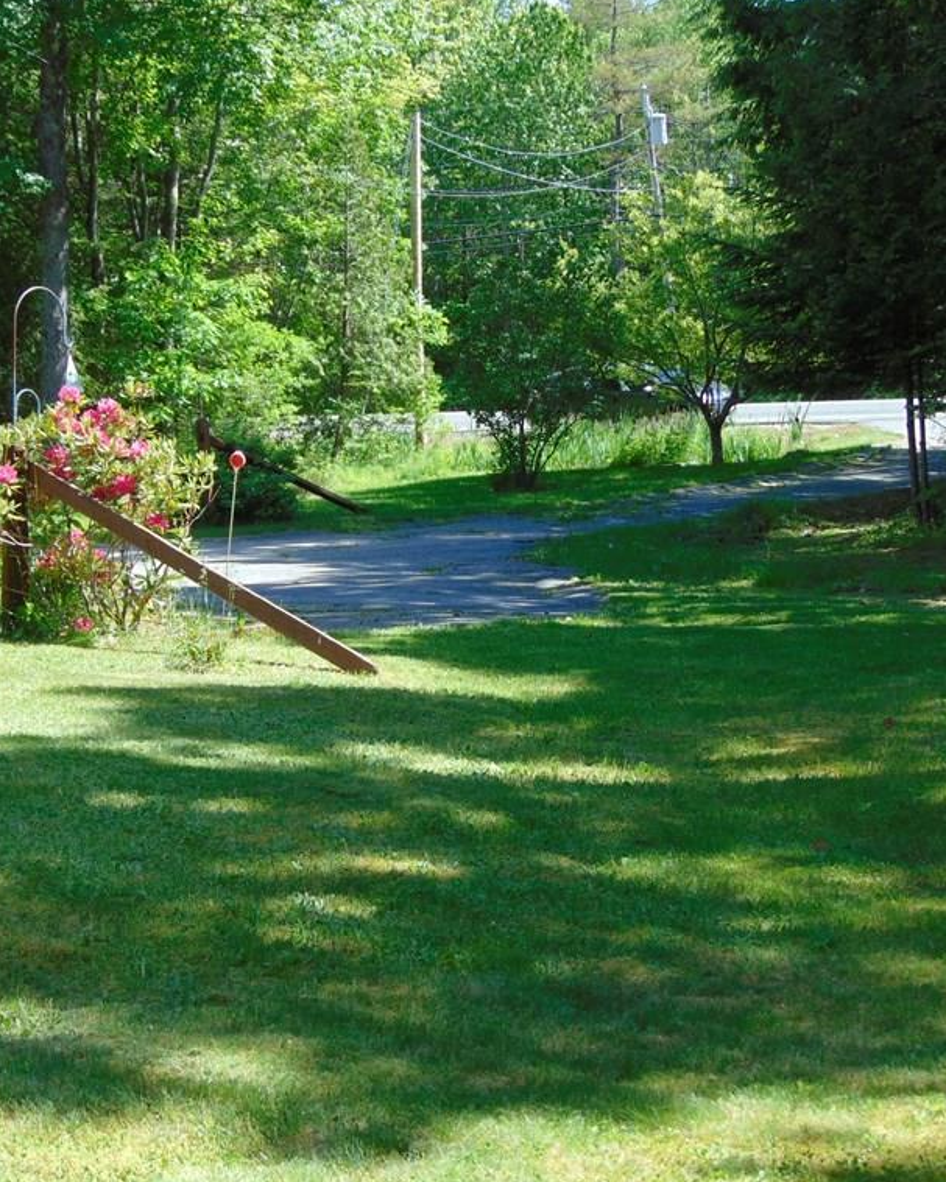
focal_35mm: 79
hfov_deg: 19.4
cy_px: 587
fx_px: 2765
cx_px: 385
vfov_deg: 24.1
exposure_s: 1/250
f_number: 3.6
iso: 80
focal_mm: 10.8
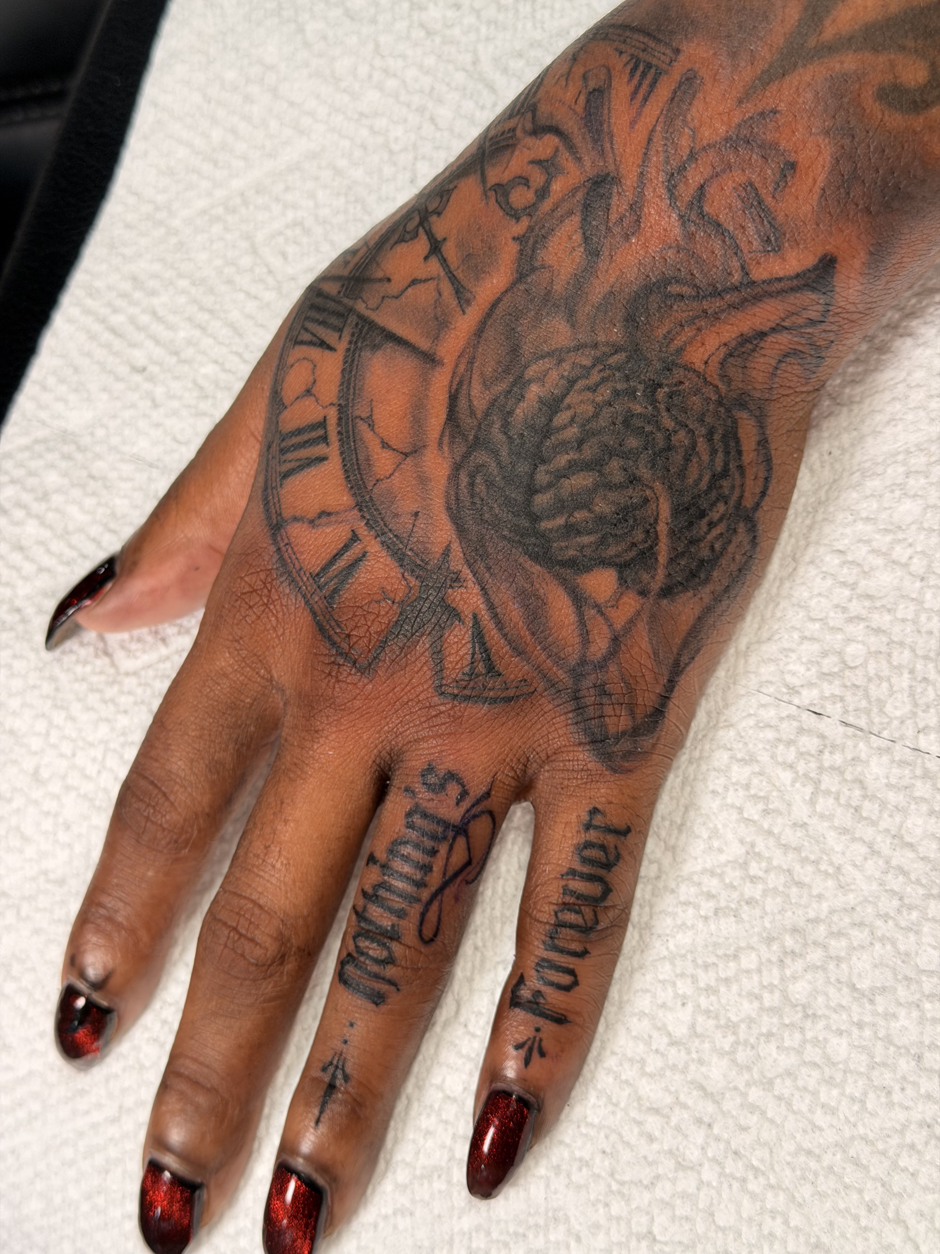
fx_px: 1738
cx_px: 470
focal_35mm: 48
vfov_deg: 39.7
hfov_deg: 30.3
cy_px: 627
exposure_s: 1/121
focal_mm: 6.76
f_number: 1.78
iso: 80
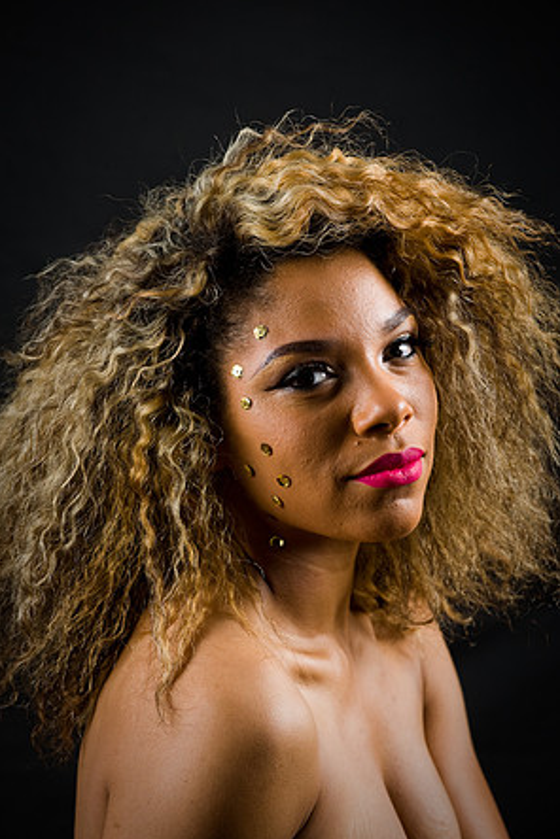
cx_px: 279
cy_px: 421
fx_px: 4130
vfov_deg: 11.6
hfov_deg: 7.8
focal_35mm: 177
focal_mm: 175
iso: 200
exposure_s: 1/125
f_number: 5.6
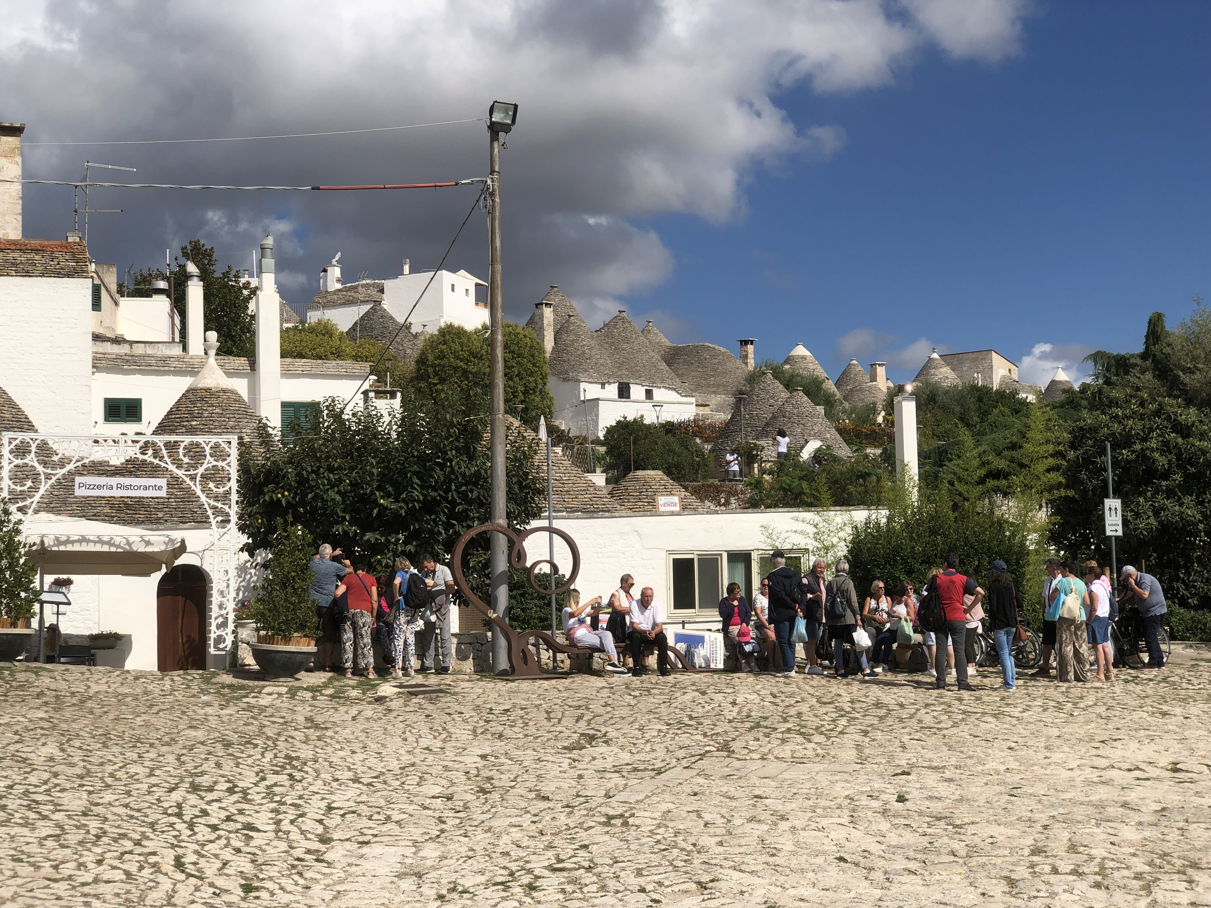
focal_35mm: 52
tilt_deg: +3.9
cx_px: 606
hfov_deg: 36.8
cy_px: 454
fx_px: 1819
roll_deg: +2.3
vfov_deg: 28.0
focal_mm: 6
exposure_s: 1/2525
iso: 16
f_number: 2.4
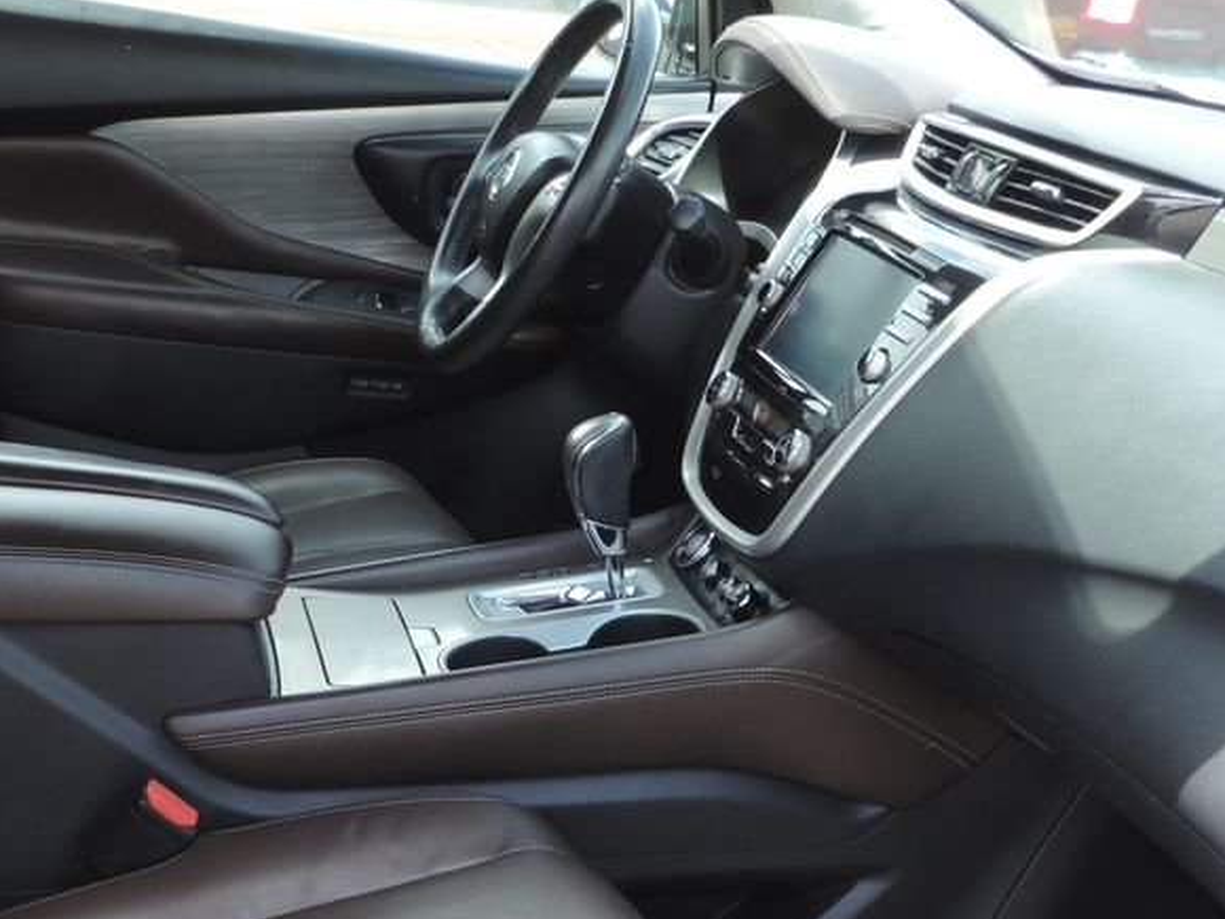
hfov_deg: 36.1
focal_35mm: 53
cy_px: 767
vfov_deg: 26.9
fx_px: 1876
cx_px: 536
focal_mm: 4.3
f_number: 3
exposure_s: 1/100
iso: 80
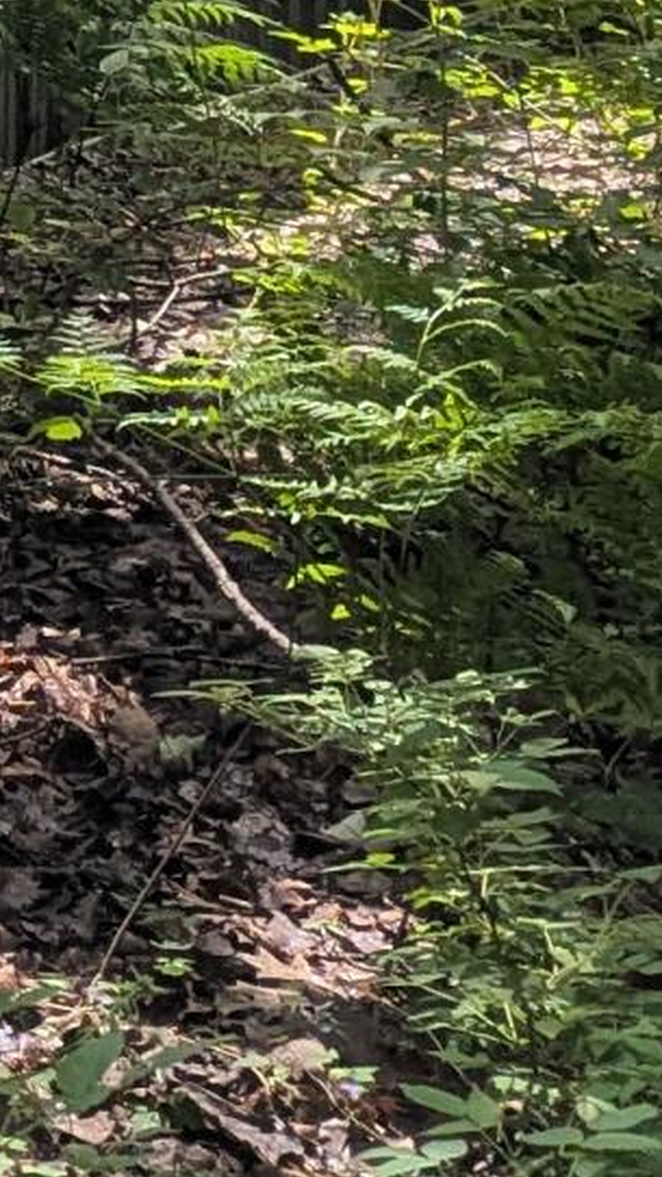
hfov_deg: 6.9
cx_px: -1734
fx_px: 4524
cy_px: -990
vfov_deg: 13.2
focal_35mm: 145
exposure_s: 1/838
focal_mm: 6.81
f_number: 1.85
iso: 37
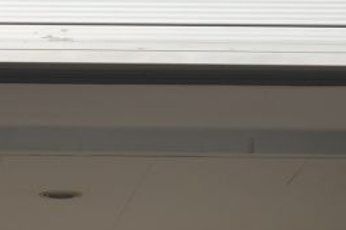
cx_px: -478
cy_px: 412
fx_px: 3168
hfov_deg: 6.0
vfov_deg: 4.1
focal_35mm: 330
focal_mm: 36
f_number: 8
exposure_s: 1/200
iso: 100
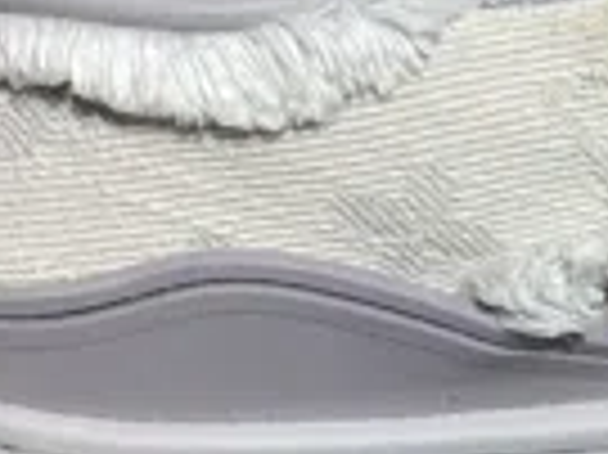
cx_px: 928
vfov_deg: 12.0
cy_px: 247
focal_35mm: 123
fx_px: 2158
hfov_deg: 14.8
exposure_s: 1/31
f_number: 1.8
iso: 640
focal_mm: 4.25
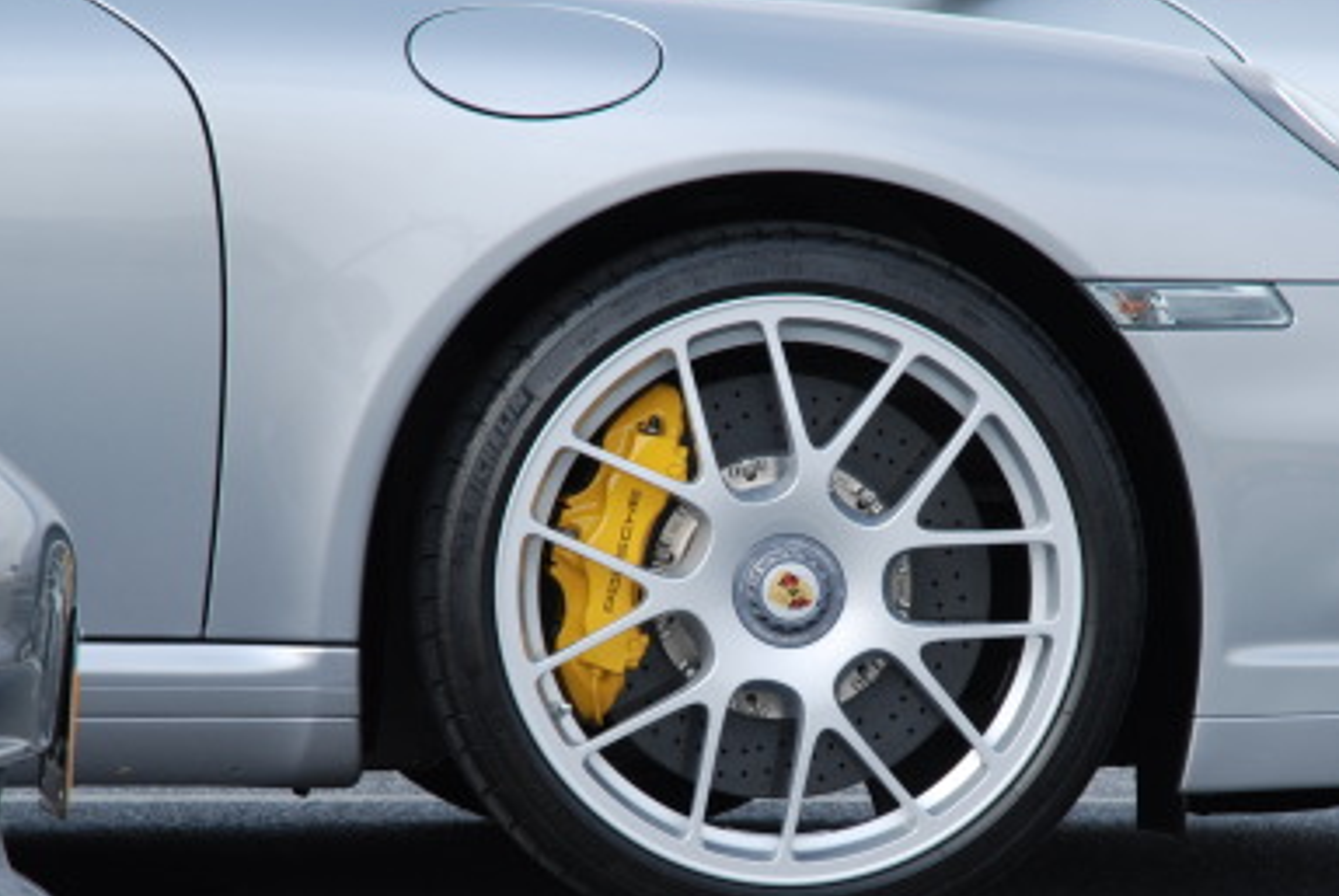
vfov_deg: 4.1
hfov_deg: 6.1
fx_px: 12542
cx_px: 832
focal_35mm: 337
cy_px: 614
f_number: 13
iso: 100
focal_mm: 135
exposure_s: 1/60
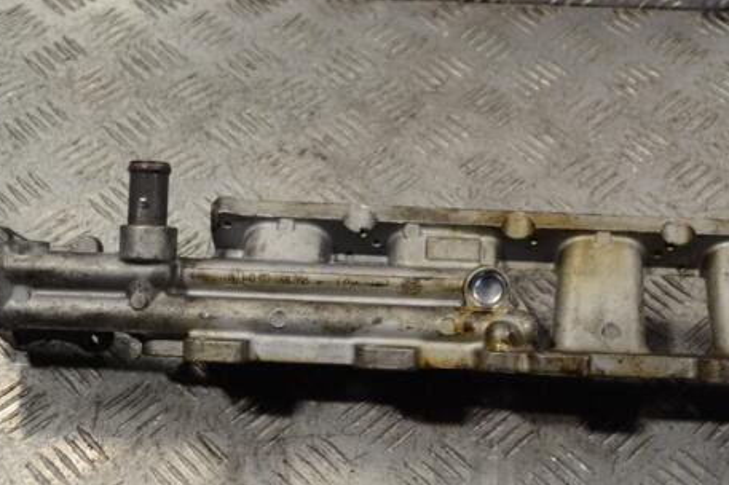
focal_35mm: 67
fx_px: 1356
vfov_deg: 20.3
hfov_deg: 30.1
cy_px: 268
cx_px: 404
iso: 100
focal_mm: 34
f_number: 5
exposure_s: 1/40
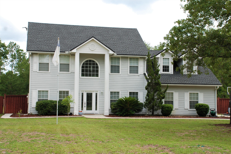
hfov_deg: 35.0
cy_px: 77
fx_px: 366
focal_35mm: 57
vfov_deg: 23.8
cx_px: 116
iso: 100
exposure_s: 1/200
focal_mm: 38
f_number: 7.1
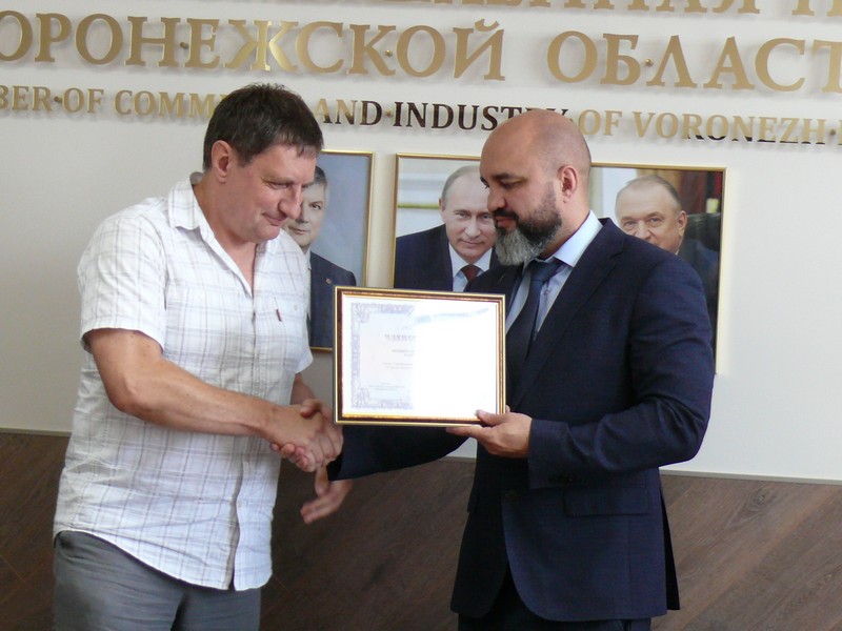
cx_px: 421
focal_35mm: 93
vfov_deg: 15.9
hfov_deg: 21.1
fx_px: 2262
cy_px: 316
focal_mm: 12.7
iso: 250
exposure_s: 1/60
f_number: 3.2
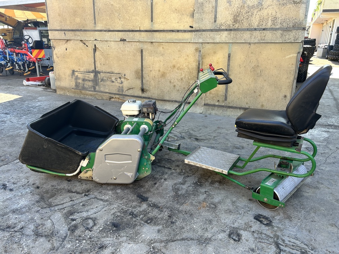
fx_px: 255
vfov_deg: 53.1
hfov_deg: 67.3
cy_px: 127
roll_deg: -0.5
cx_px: 170
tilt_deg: -19.0
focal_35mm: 26
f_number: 1.5
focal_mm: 5.7
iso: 50
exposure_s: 1/353
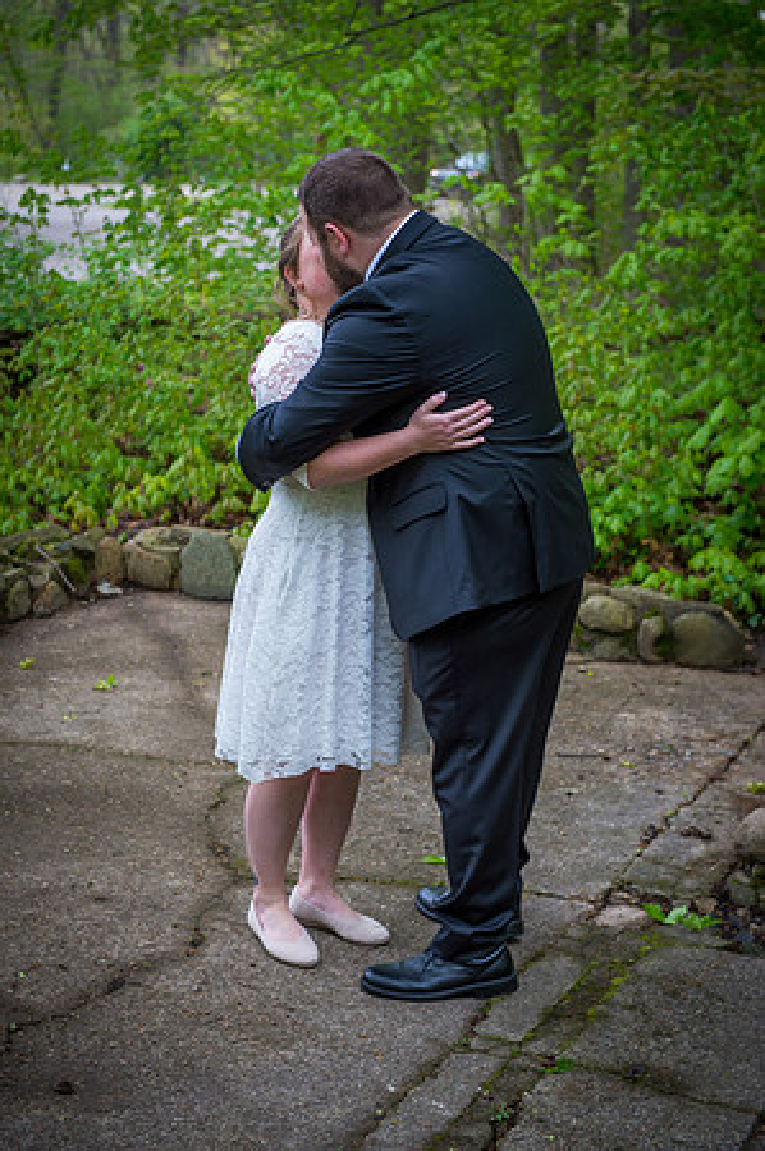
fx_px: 2108
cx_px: 382
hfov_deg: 20.6
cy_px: 576
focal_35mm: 66
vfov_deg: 30.5
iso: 400
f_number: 4
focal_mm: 66
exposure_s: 1/180
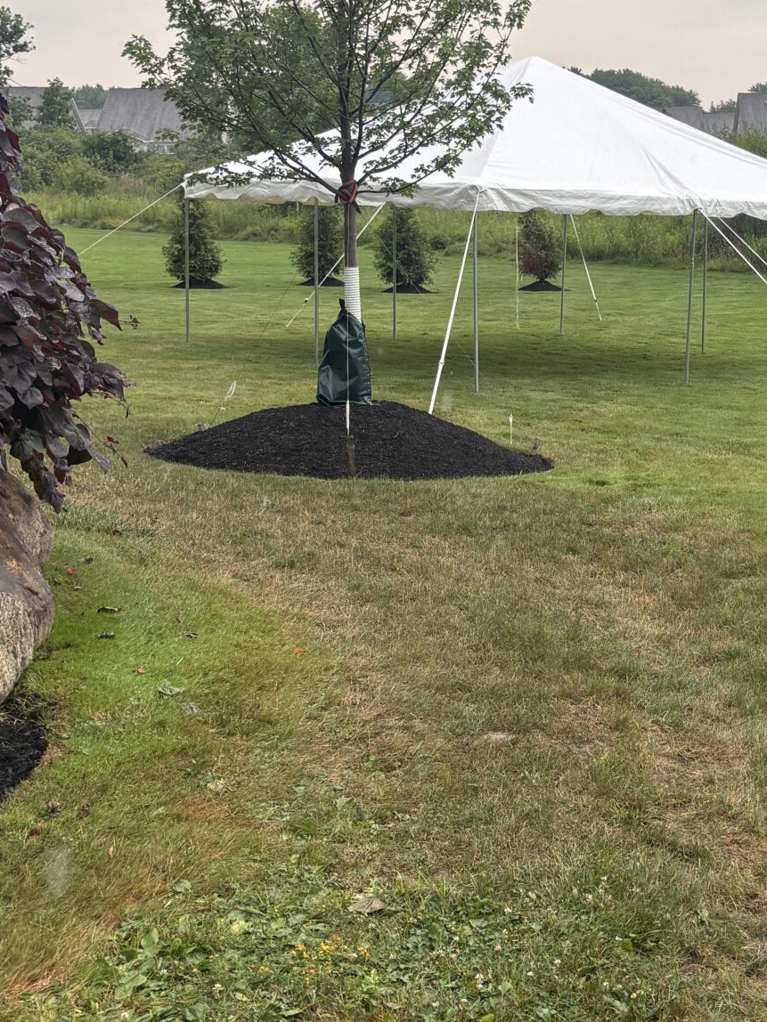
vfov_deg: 33.1
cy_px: 403
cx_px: 688
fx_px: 1714
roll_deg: -1.3
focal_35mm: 58
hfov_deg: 24.5
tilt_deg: -7.3
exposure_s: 1/1164
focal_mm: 5.96
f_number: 1.6
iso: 50
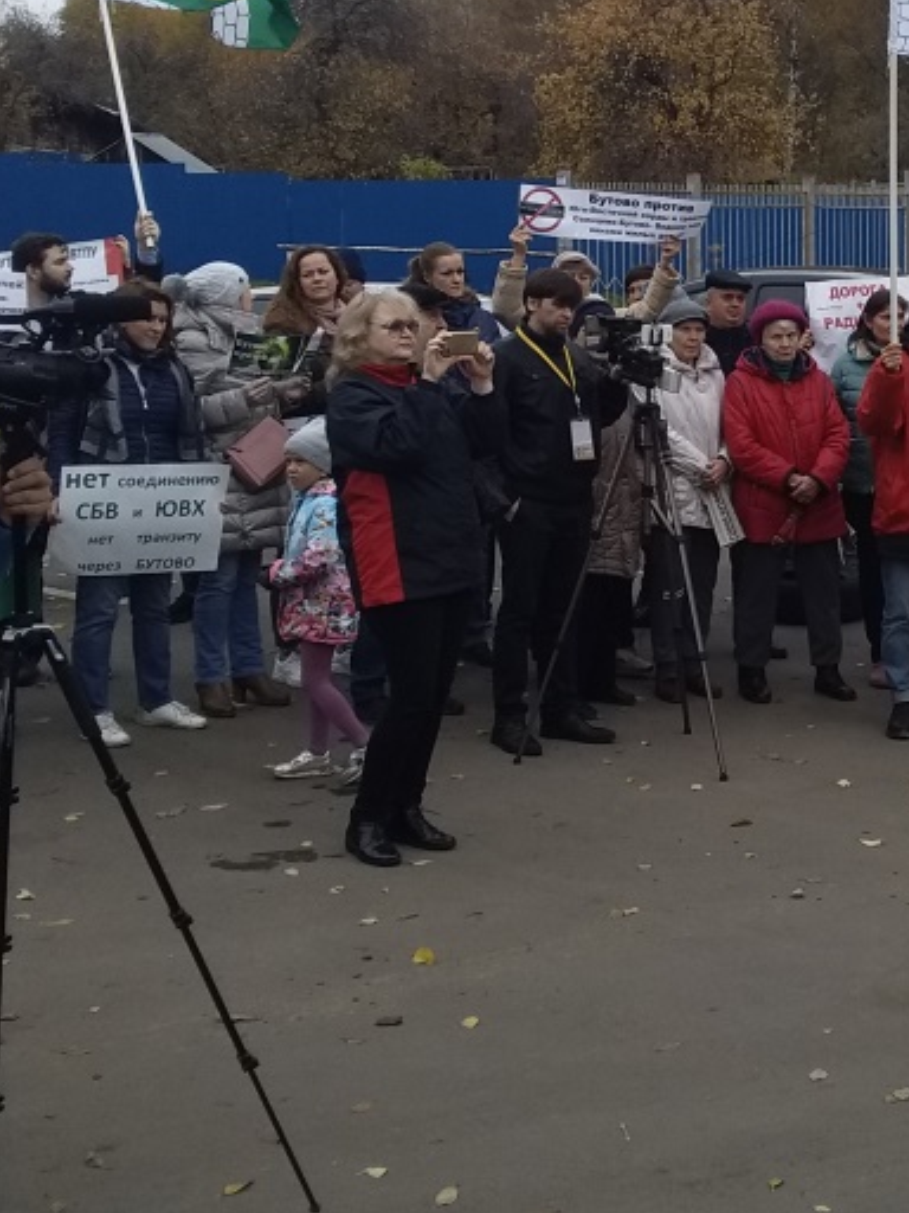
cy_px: 398
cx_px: 918
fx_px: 2171
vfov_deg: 30.9
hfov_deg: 22.7
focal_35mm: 62
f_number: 2.2
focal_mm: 3.3
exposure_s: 1/632
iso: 200
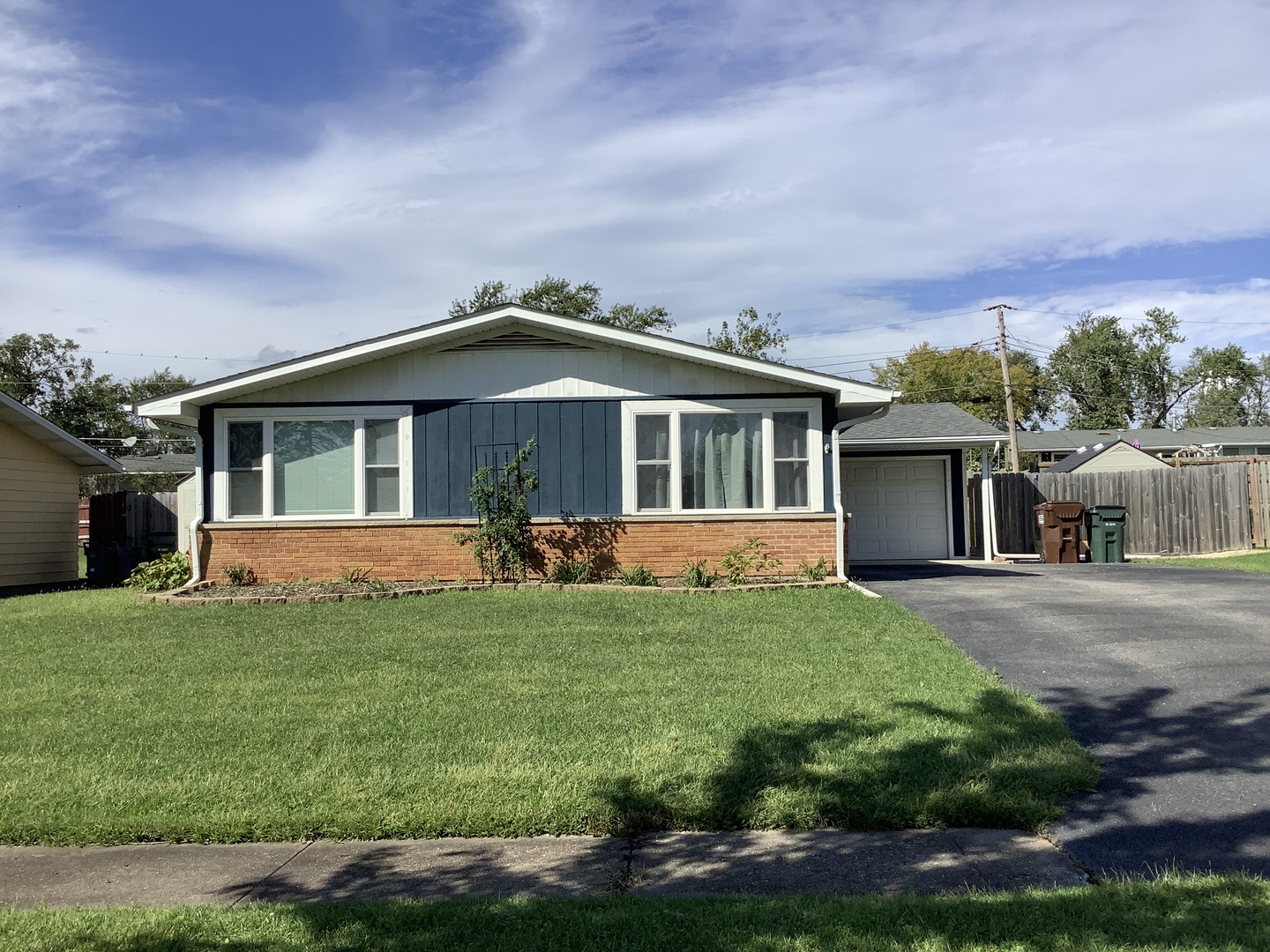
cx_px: 635
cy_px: 476
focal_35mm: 31
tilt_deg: +0.9
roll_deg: +0.7
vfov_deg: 45.4
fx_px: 1137
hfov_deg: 58.4
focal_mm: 3.3
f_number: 2.4
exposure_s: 1/1894
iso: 25
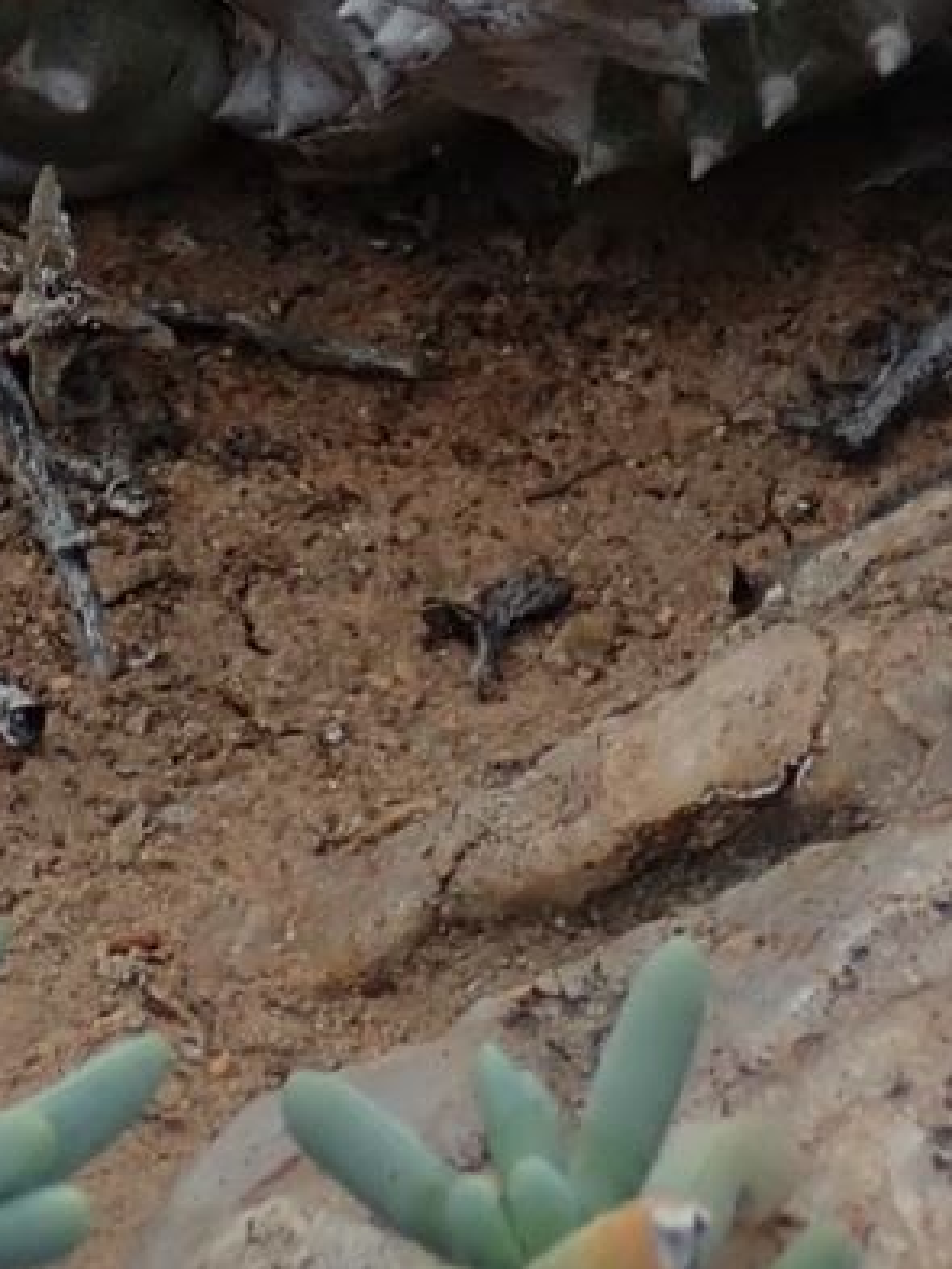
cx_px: 290
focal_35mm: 178
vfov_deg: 10.2
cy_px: -1279
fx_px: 6524
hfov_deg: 8.3
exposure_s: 1/500
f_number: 3.5
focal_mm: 6.42
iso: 100
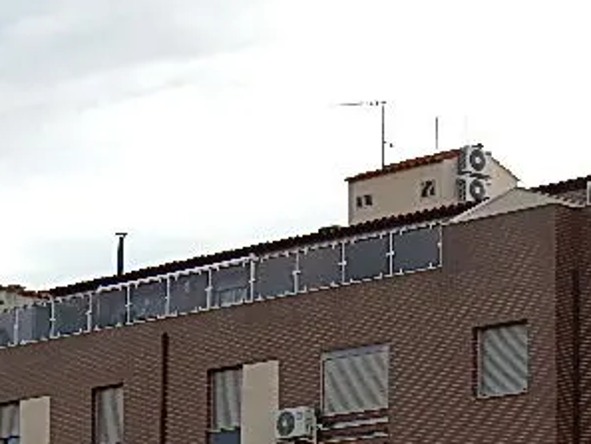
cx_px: 316
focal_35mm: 140
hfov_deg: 14.1
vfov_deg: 10.5
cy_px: 434
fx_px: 2391
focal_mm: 11.7
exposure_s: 1/160
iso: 125
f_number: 4.2
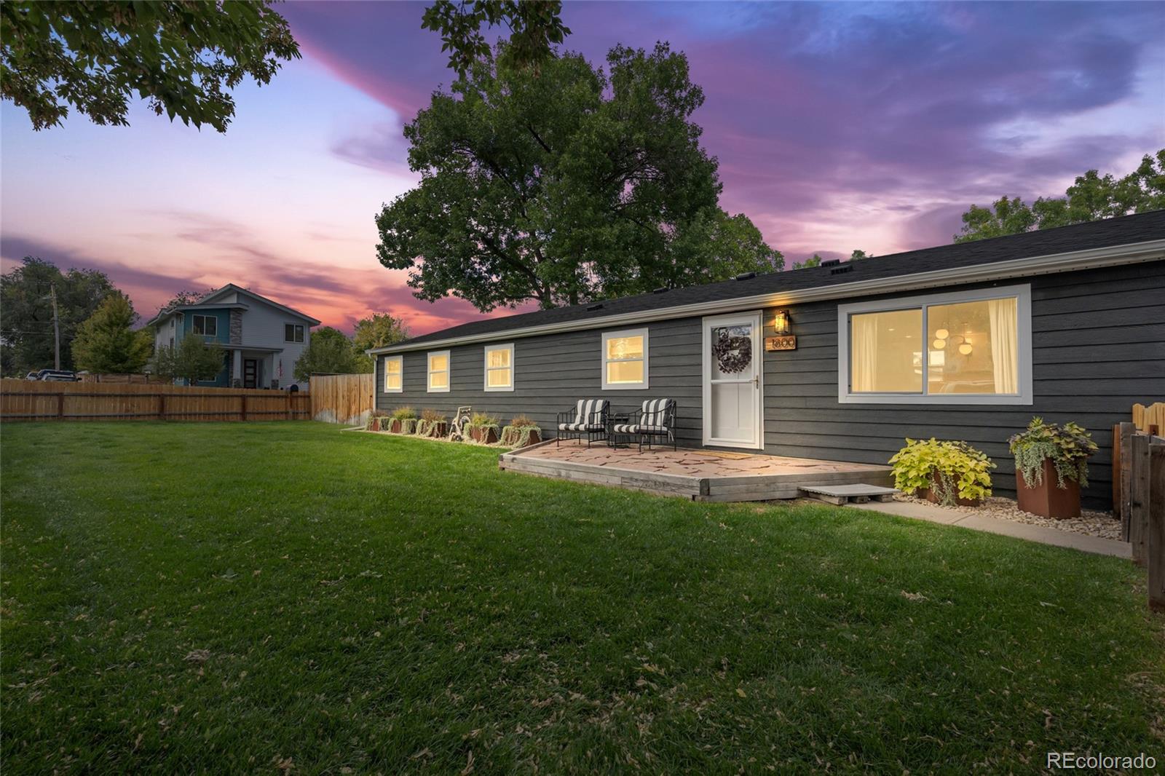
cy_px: 388
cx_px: 582
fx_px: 518
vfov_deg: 73.7
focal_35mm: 16
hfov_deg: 96.7
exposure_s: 1/400
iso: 320
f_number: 8
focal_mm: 16
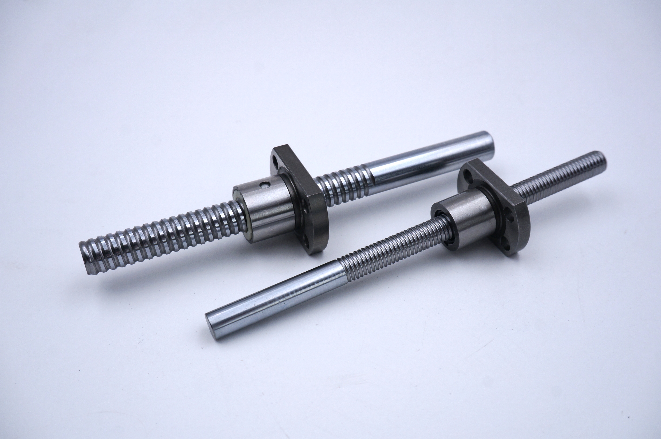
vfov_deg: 34.1
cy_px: 220
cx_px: 330
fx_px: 715
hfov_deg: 49.6
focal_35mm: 39
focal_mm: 26
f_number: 9
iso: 200
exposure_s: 1/200
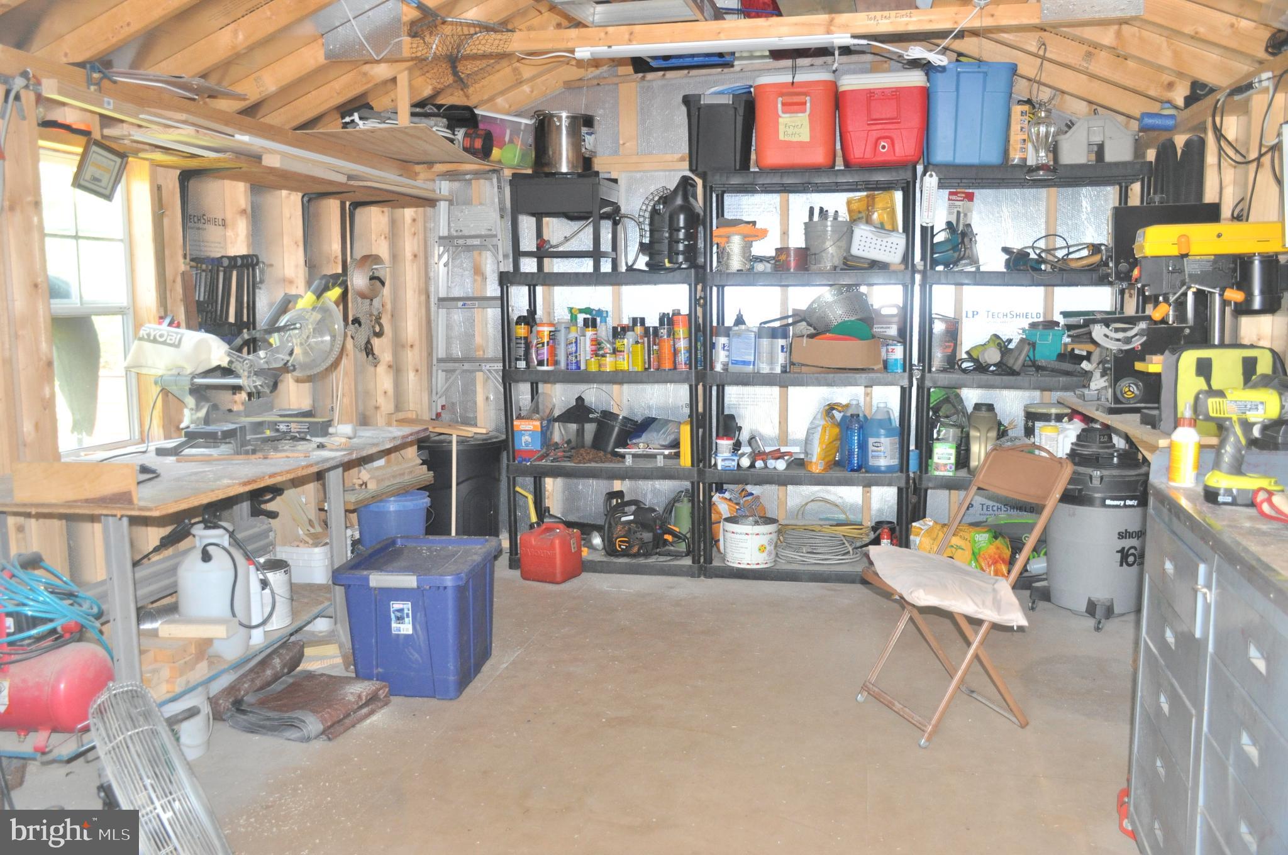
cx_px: 644
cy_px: 428
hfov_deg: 62.0
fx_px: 1072
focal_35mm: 30
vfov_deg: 43.5
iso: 800
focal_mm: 20
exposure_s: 1/60
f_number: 3.5
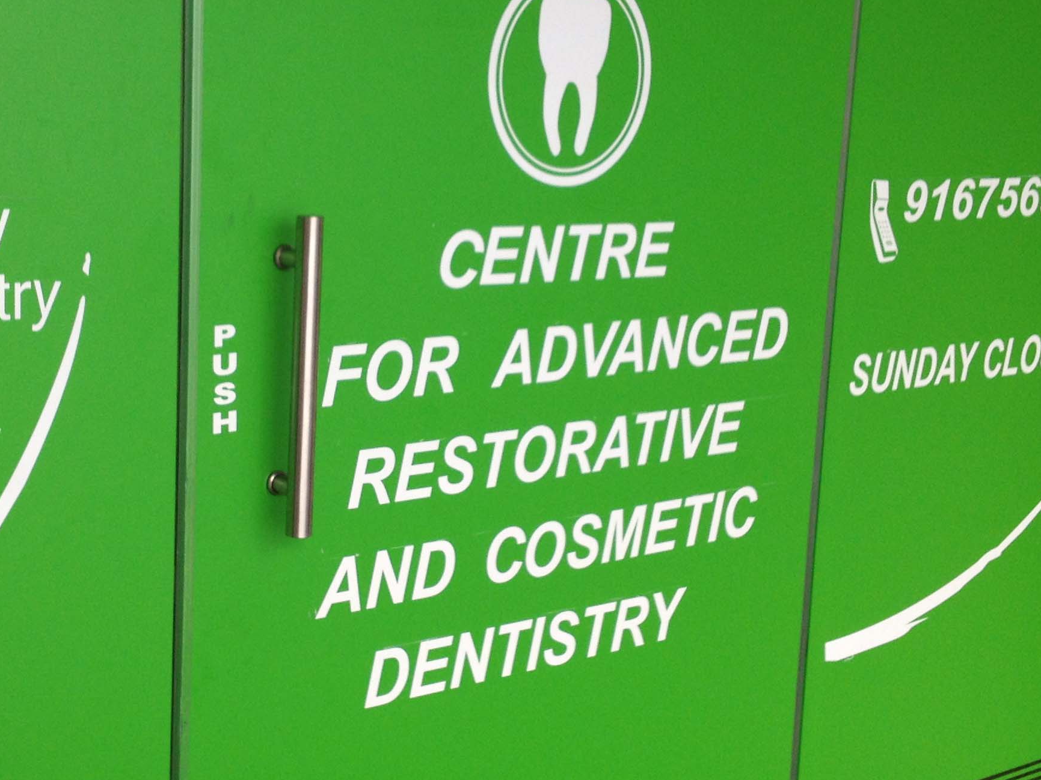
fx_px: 1985
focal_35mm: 66
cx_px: 364
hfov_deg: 29.2
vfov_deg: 22.2
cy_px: 413
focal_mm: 4.28
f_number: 2.4
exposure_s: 1/30
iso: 64
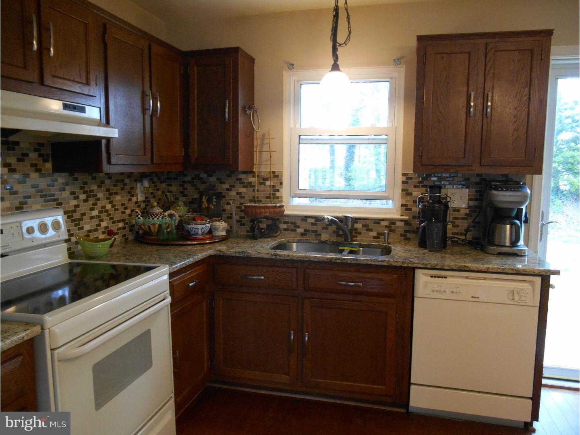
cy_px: 218
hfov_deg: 67.3
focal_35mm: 26
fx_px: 436
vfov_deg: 53.1
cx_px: 290
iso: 280
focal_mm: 4.7
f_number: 3.4
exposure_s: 1/30
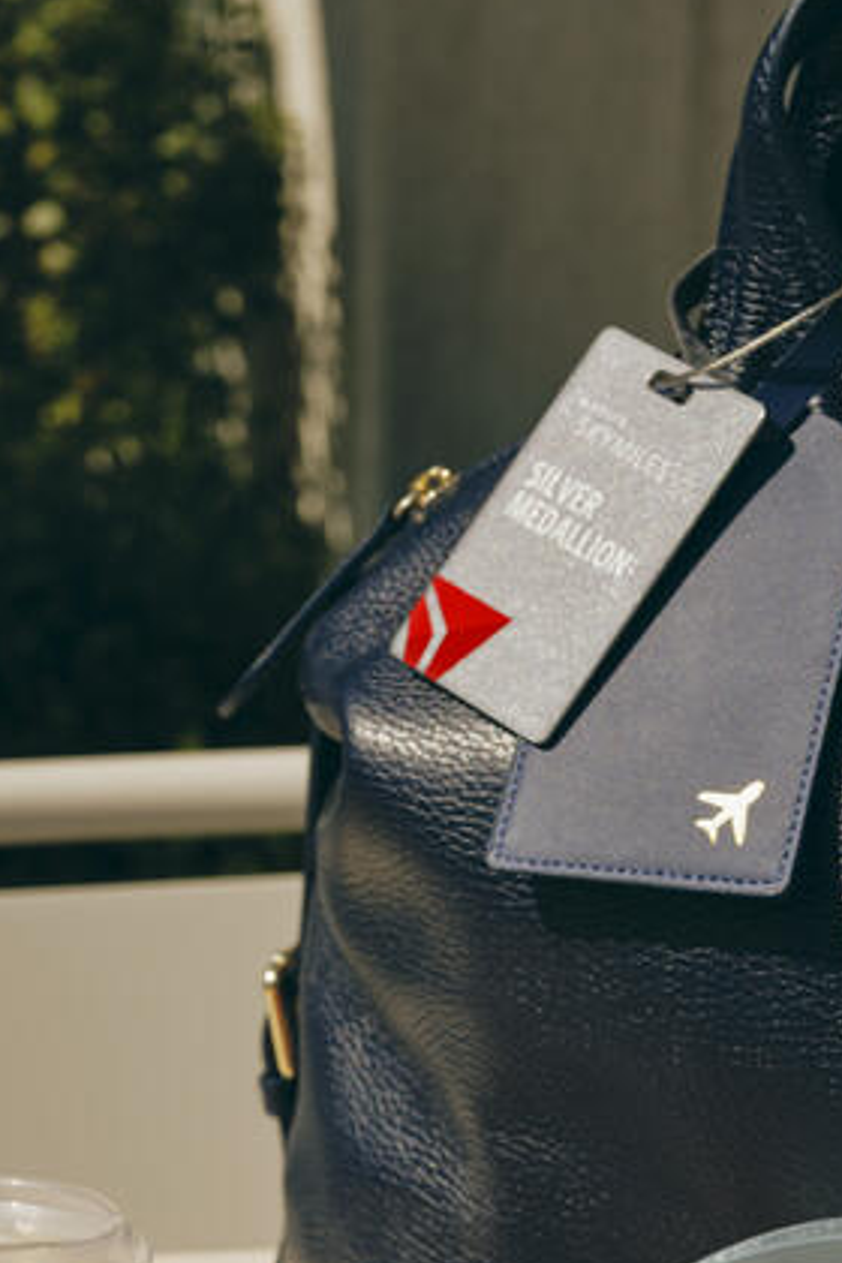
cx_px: 373
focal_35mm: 119
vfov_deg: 16.9
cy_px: 1236
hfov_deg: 11.5
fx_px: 4175
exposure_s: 1/500
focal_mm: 63
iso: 125
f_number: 8
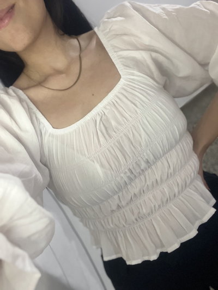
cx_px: 109
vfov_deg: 60.0
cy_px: 145
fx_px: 252
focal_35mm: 30
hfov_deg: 46.8
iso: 250
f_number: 2.2
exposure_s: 1/50
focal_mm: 2.71
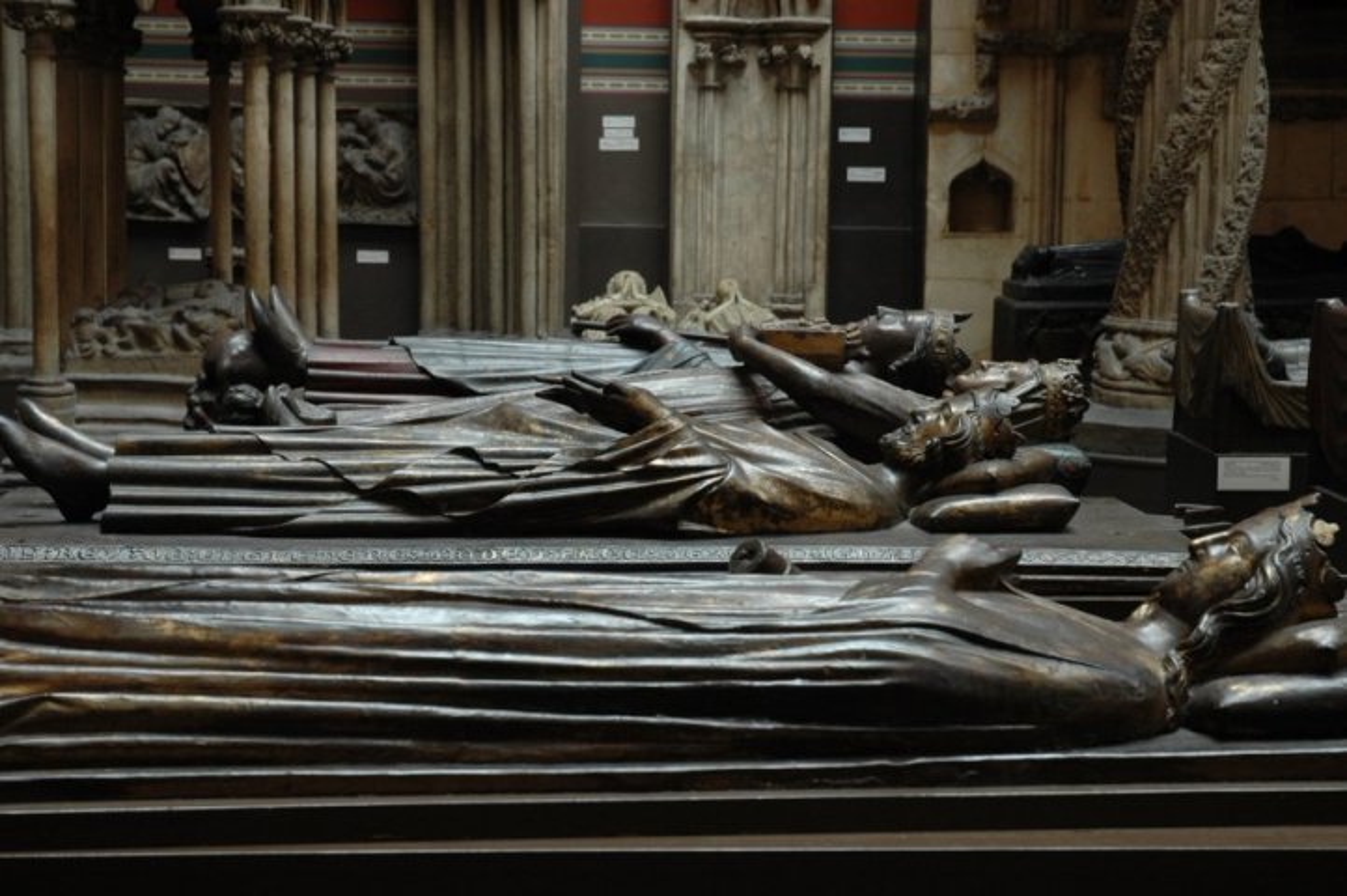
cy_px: 448
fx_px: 2691
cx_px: 674
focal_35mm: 72
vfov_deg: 18.9
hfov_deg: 28.1
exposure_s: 1/25
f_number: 5.6
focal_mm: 48
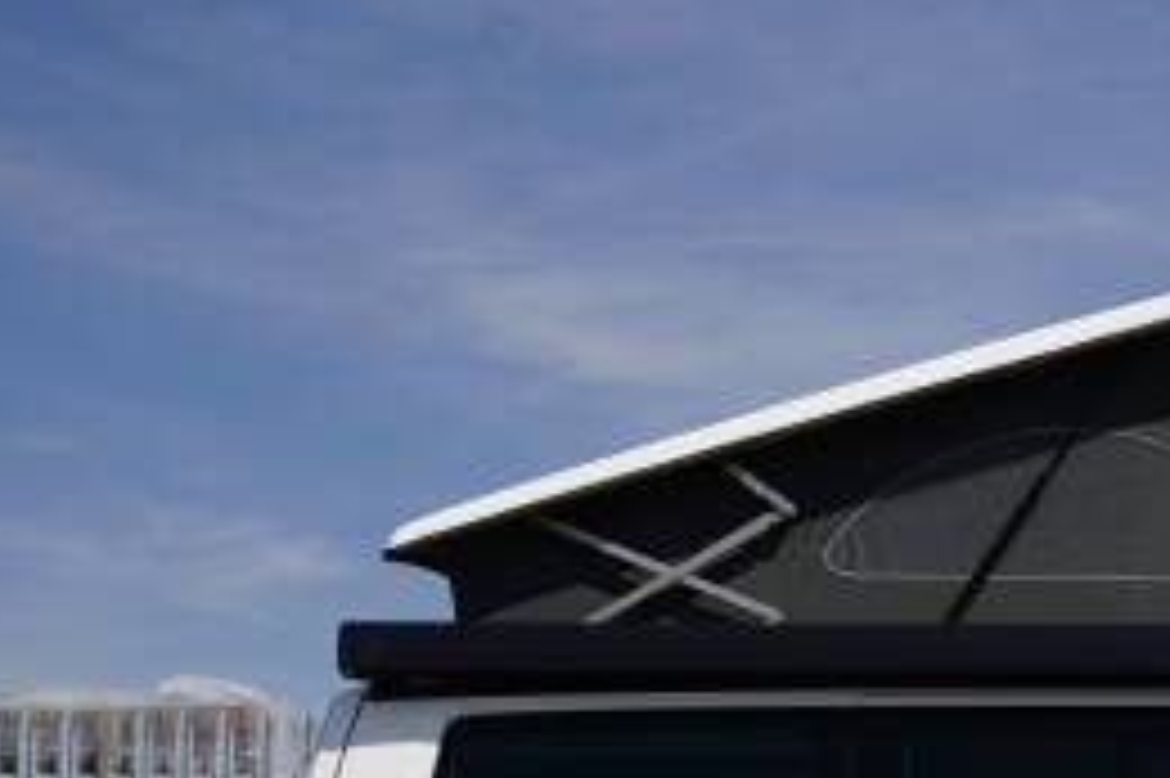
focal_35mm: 108
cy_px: 841
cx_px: 1260
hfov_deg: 18.3
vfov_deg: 12.4
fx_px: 3515
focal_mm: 43.9
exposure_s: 1/500
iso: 100
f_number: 5
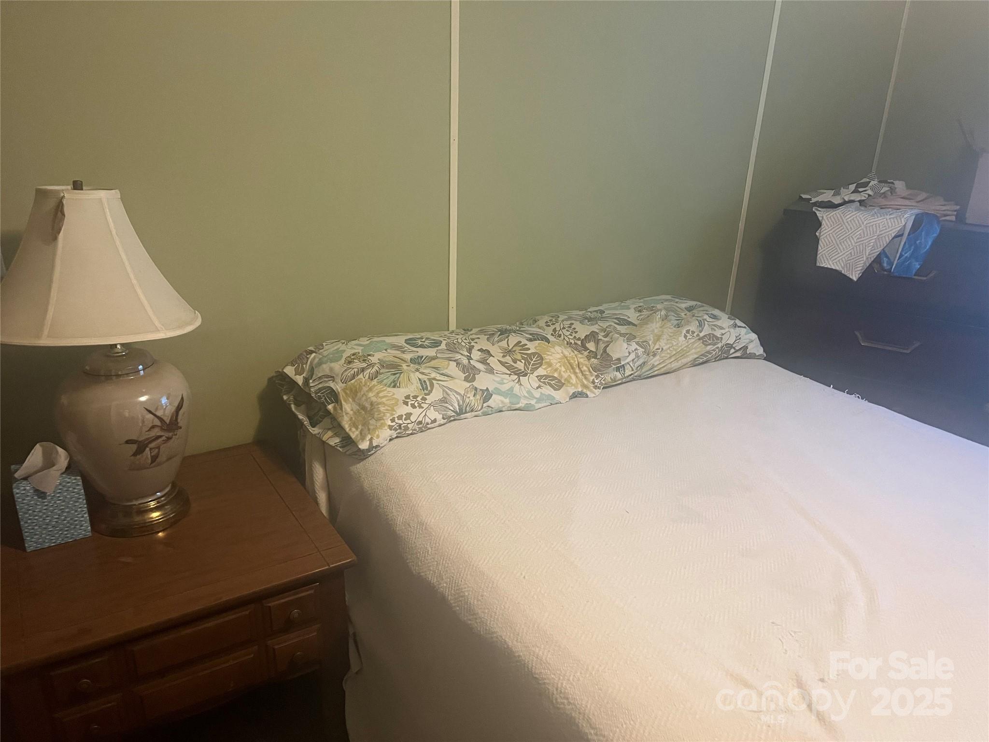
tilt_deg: -21.2
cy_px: 371
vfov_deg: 53.1
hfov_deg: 67.3
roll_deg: -2.2
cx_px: 494
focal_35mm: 26
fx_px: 743
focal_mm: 5.1
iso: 320
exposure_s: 1/60
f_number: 1.6
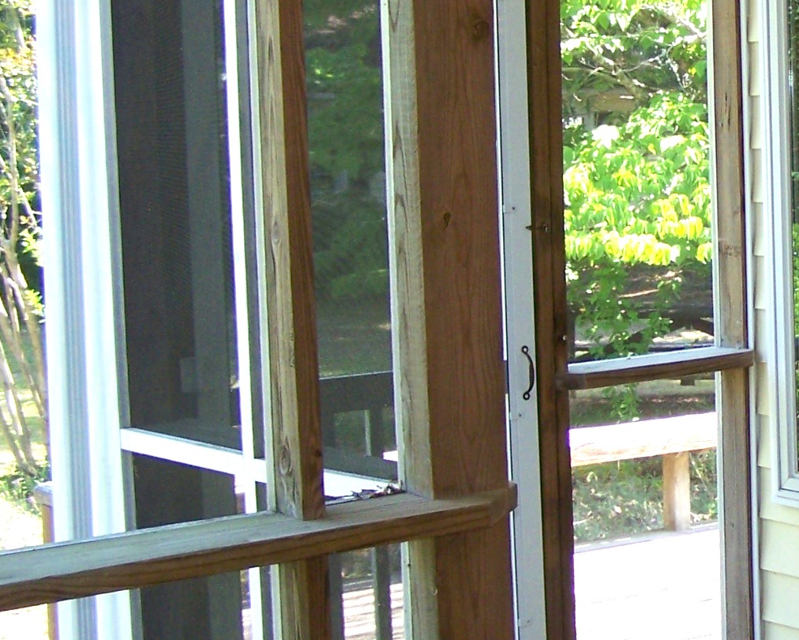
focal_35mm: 95
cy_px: 341
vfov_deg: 16.2
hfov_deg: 19.2
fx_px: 2247
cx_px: 908
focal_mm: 6.3
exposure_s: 1/80
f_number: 2.8
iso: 80
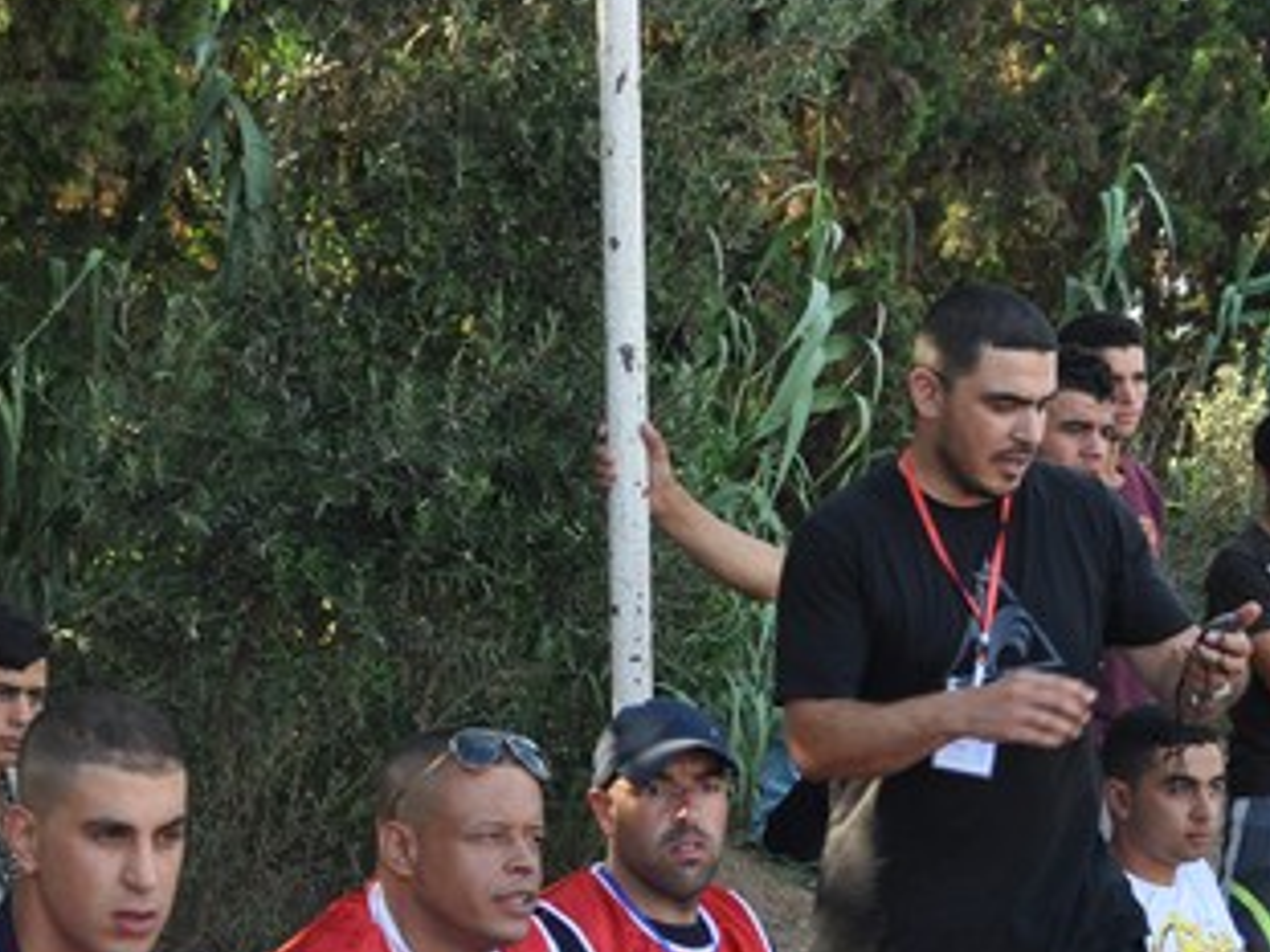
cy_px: 811
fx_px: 3264
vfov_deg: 16.4
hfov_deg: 21.9
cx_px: 359
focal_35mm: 89
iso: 200
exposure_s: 1/125
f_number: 5.6
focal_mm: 30
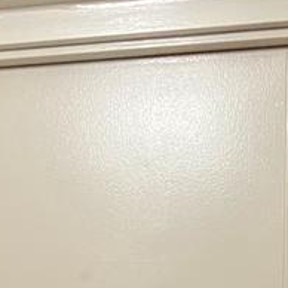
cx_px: 177
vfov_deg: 13.1
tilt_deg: -11.2
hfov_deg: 14.4
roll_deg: -0.1
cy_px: 503
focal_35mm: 121
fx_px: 1139
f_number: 1.5
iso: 500
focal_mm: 5.7
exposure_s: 1/30
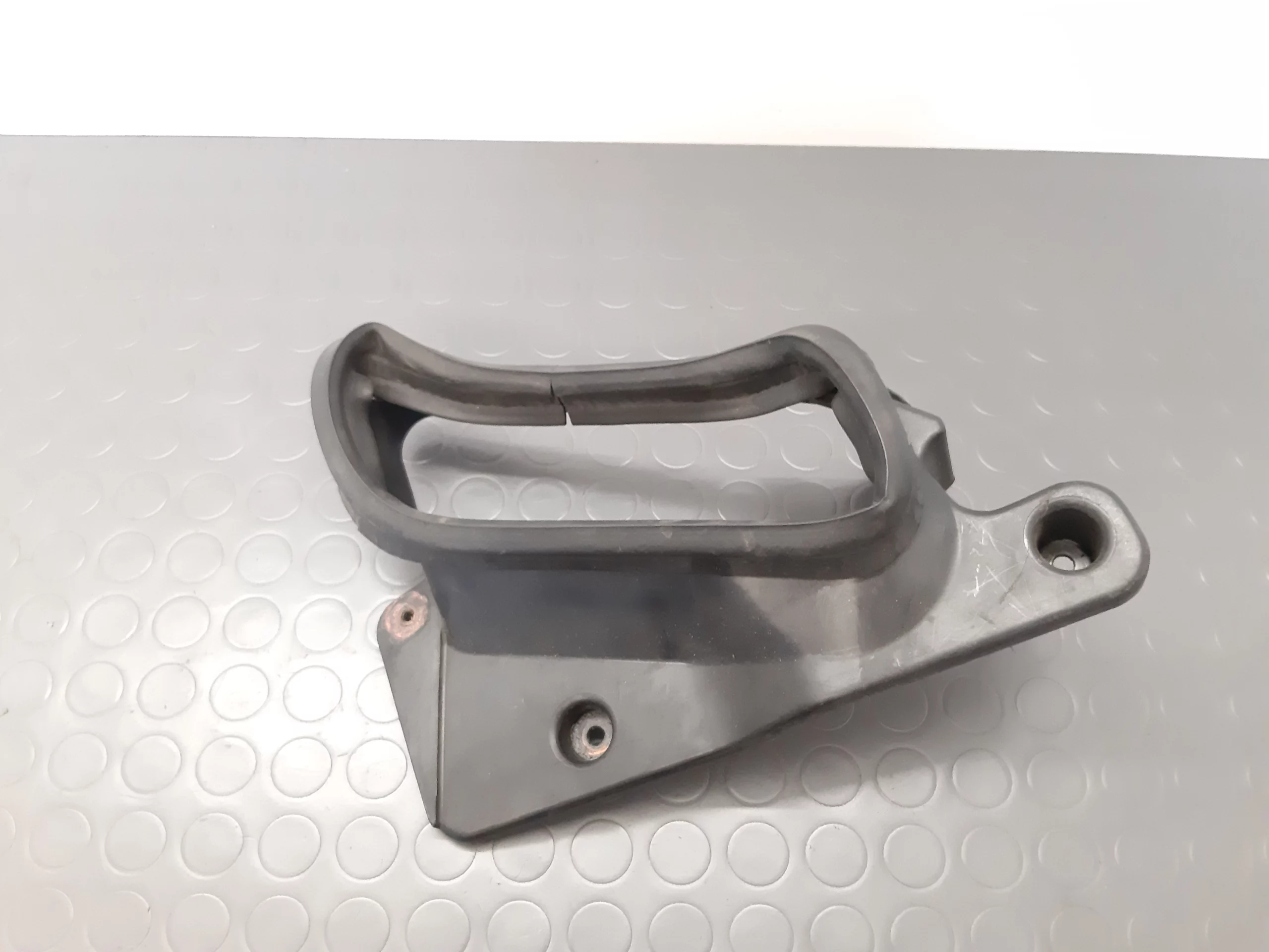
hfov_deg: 65.3
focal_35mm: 27
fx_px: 990
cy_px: 476
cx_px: 634
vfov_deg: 51.4
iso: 400
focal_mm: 3.93
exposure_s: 1/25
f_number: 1.7
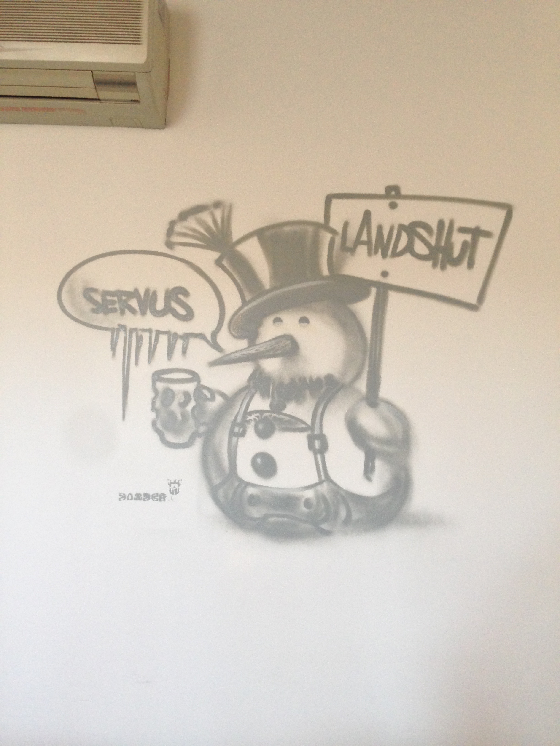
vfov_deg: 55.4
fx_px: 712
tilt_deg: +3.8
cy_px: 373
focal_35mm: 33
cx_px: 280
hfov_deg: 42.9
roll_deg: -0.7
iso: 200
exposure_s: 1/20
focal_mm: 4.12
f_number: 2.4
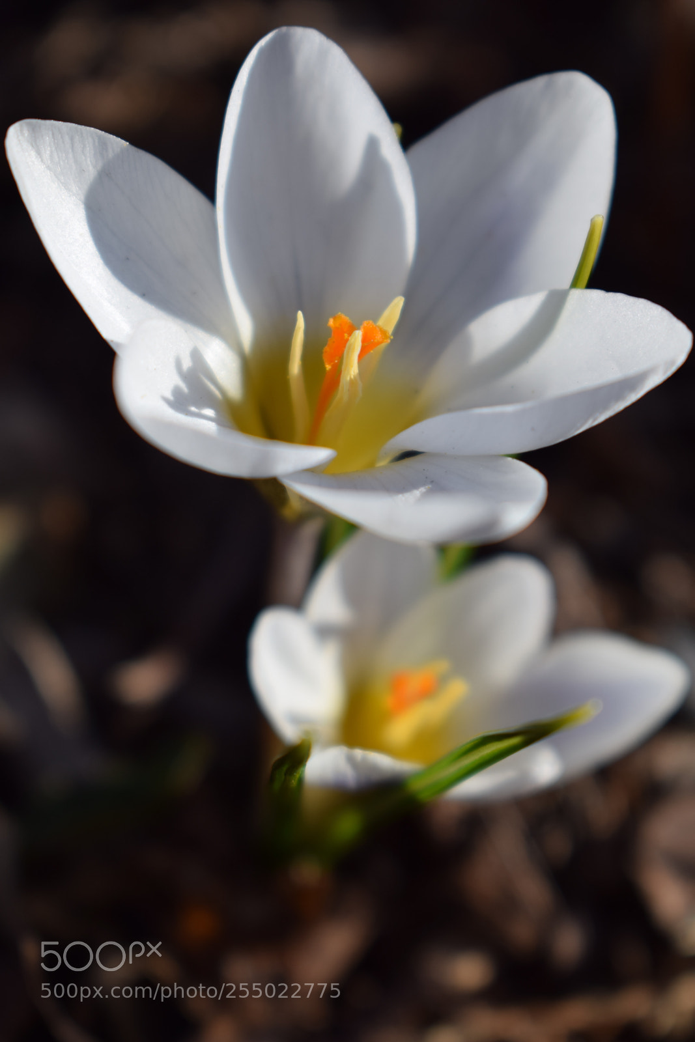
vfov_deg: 24.6
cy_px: 521
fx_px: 2388
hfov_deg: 16.6
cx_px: 348
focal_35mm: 82
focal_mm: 55
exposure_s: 1/500
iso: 100
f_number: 5.6
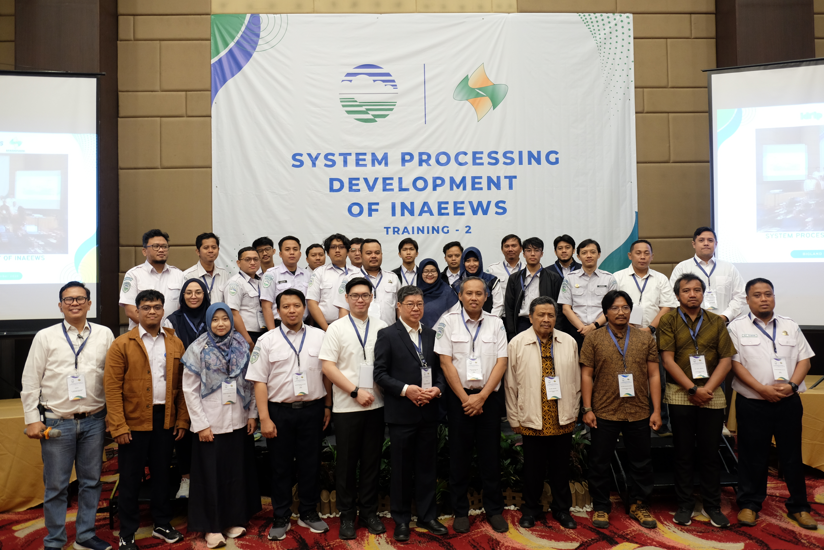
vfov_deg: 47.9
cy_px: 275
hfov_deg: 67.4
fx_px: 618
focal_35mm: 27
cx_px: 412
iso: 800
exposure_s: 1/12
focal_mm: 18
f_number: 3.5
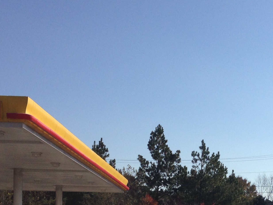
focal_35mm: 87
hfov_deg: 22.1
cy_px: 236
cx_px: 230
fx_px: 686
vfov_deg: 16.4
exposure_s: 1/2710
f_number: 2.4
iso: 50
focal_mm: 4.12
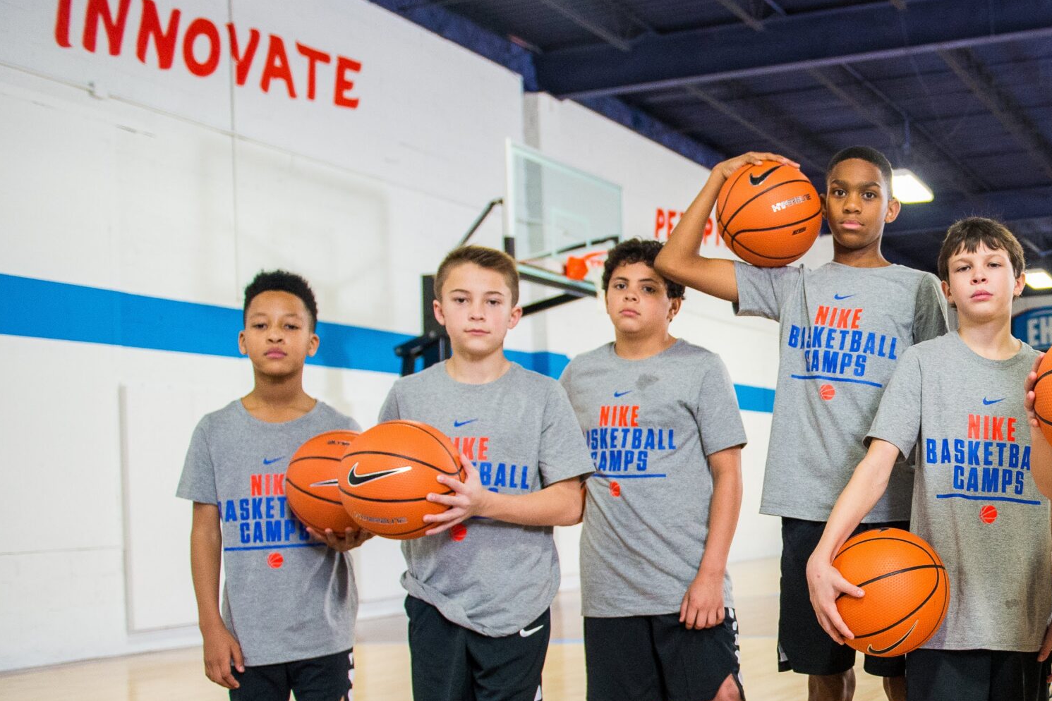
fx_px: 1286
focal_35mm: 44
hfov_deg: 40.8
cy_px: 468
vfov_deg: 30.3
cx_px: 961
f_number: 3.2
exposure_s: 1/320
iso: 3200
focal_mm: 24
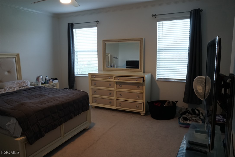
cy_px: 78
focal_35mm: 27
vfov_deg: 47.9
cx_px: 118
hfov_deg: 67.4
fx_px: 176
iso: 1600
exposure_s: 1/160
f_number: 3.5
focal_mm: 18
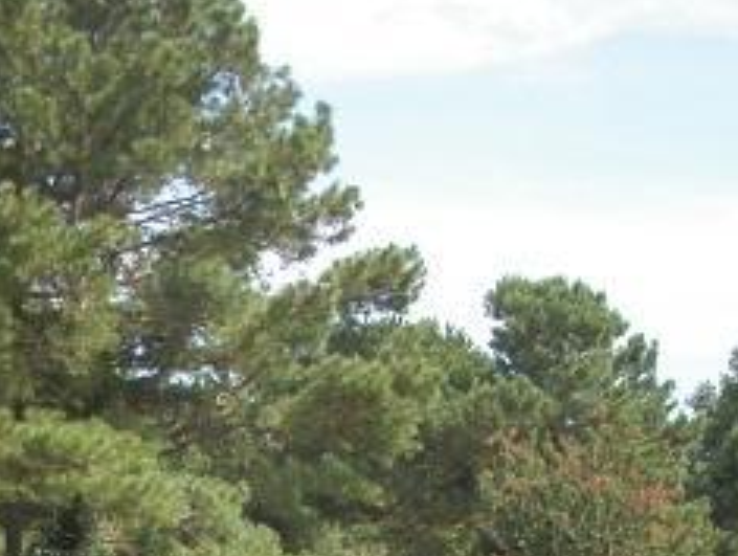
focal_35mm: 113
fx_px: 2413
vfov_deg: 12.7
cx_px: 135
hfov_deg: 17.2
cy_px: 749
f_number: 3.5
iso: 80
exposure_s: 1/500
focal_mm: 6.7
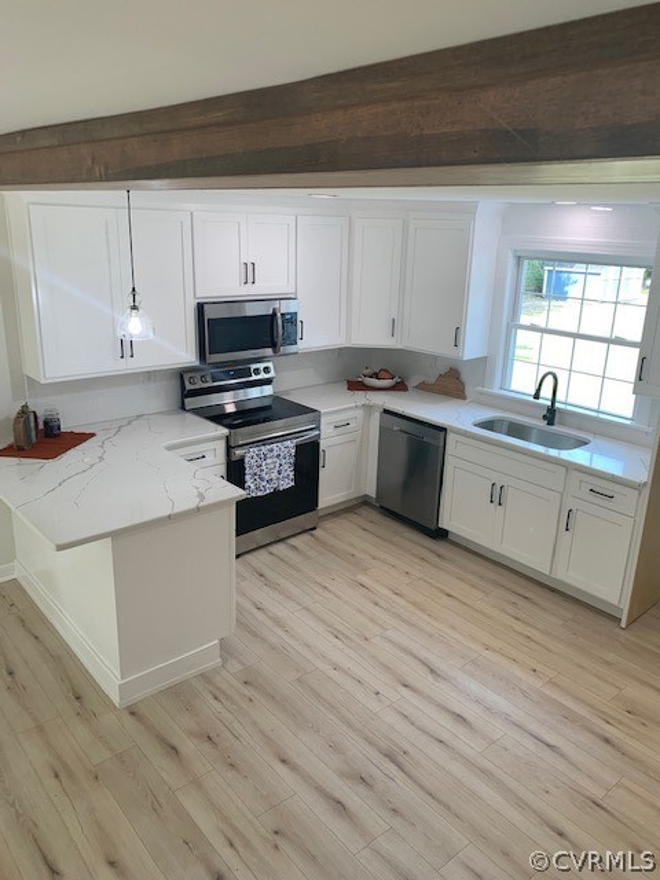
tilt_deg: -17.1
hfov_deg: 53.1
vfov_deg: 67.3
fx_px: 661
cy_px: 440
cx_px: 330
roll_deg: -1.3
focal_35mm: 26
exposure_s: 1/120
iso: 64
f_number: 1.8
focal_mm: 4.25
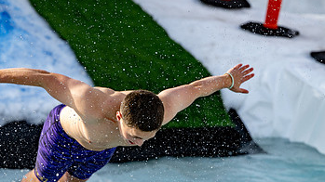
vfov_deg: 6.5
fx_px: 1611
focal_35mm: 187
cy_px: 151
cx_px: 135
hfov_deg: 11.5
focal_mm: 99
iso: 100
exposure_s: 1/2000
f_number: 2.8
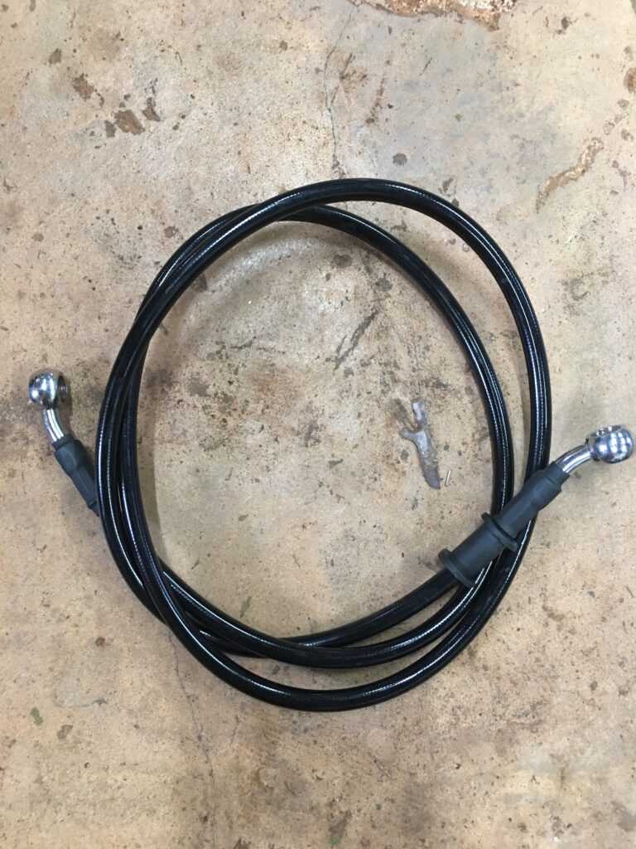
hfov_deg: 48.2
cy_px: 424
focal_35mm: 29
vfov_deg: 61.7
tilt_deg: -85.7
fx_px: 710
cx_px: 318
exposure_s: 1/15
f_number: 2.2
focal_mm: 4.15
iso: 80
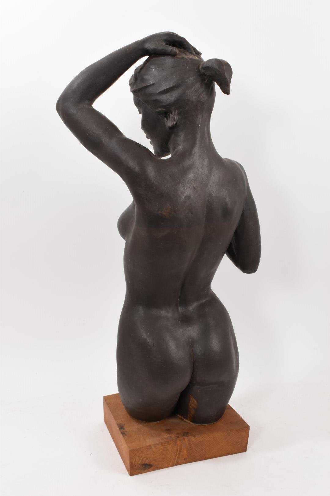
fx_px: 536
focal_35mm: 39
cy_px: 248
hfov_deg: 34.2
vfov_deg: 49.6
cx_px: 165
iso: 200
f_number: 22
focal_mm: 26
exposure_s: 1/125
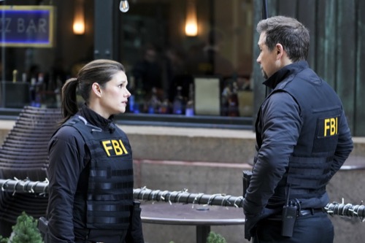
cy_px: 122
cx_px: 182
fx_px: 1824
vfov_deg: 7.6
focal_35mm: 180
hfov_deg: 11.4
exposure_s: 1/160
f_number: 6.3
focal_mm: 180
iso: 3200
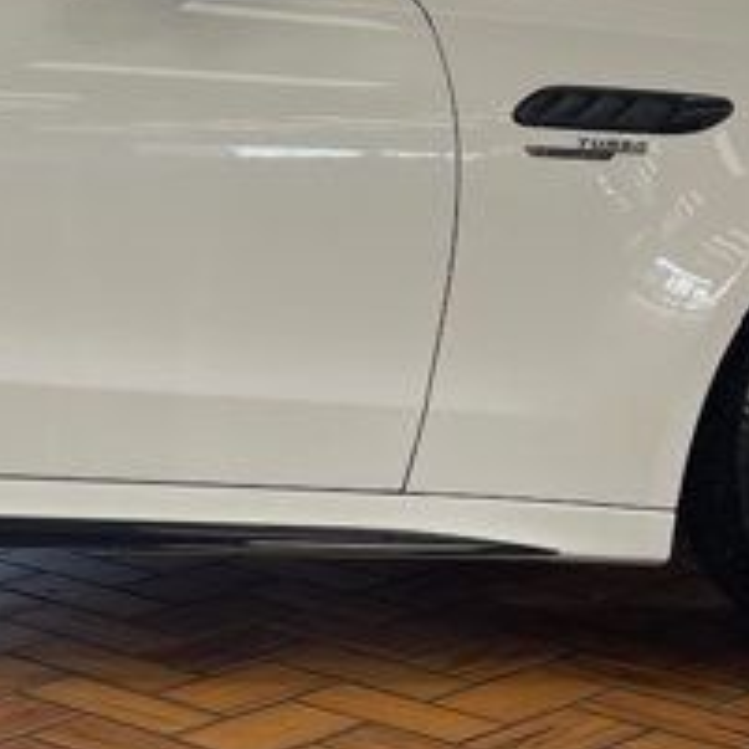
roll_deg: +0.6
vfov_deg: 14.9
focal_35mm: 117
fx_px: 2864
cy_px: 276
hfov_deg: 14.2
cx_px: -257
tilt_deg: -7.2
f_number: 1.6
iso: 32
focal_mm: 4.2
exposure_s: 1/284
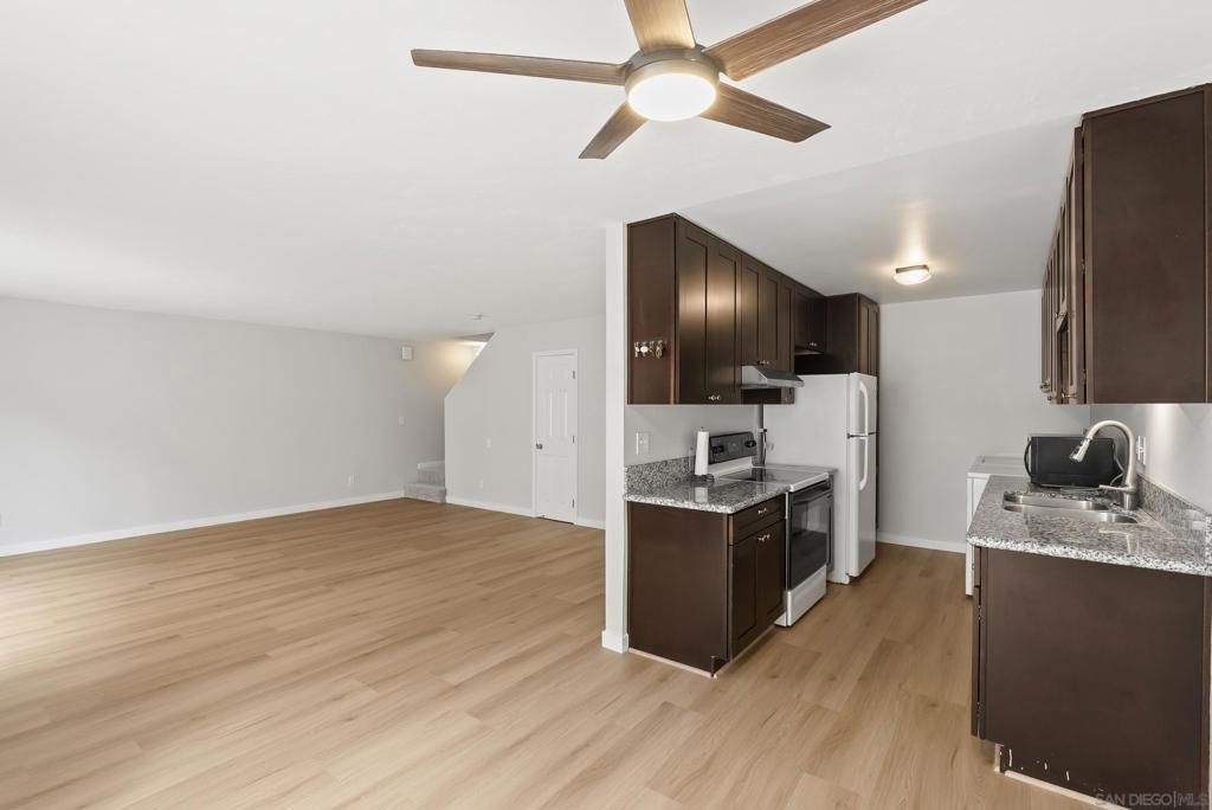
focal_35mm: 16
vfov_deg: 73.8
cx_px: 606
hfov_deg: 96.7
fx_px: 539
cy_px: 405
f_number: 8
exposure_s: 1/6
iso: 500
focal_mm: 16
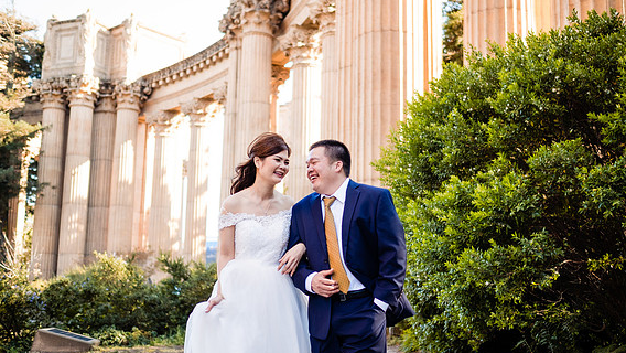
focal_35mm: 42
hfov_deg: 48.3
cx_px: 331
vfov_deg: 28.4
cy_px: 183
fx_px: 697
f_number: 1.4
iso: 160
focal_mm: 23
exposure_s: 1/500
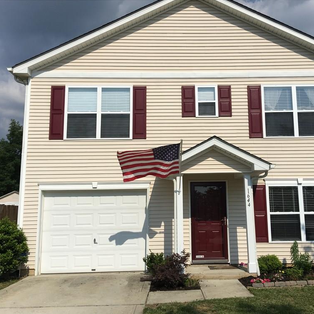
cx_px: 187
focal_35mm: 35
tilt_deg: +10.4
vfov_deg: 47.2
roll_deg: +3.1
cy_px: 160
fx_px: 359
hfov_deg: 47.0
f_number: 2.2
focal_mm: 4.15
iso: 25
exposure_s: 1/3846
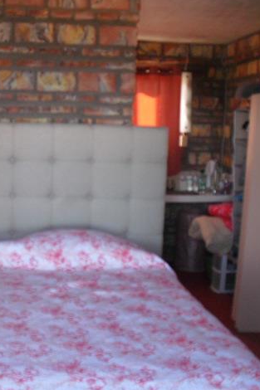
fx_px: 553
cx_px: 17
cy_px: 196
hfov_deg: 25.5
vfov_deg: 38.9
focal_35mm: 51
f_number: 3.1
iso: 400
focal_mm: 6.3
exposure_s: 1/80
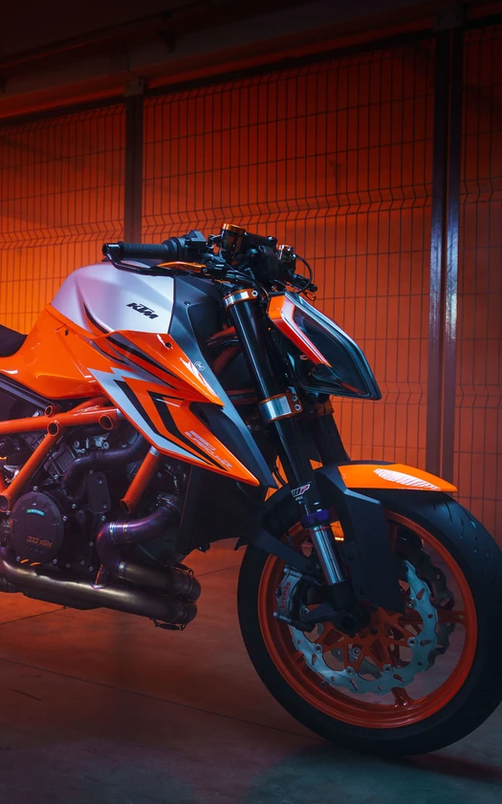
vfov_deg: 44.4
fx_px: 986
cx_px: 65
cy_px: 405
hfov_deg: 27.7
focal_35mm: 45
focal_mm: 29
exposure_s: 1/30
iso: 320
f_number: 4
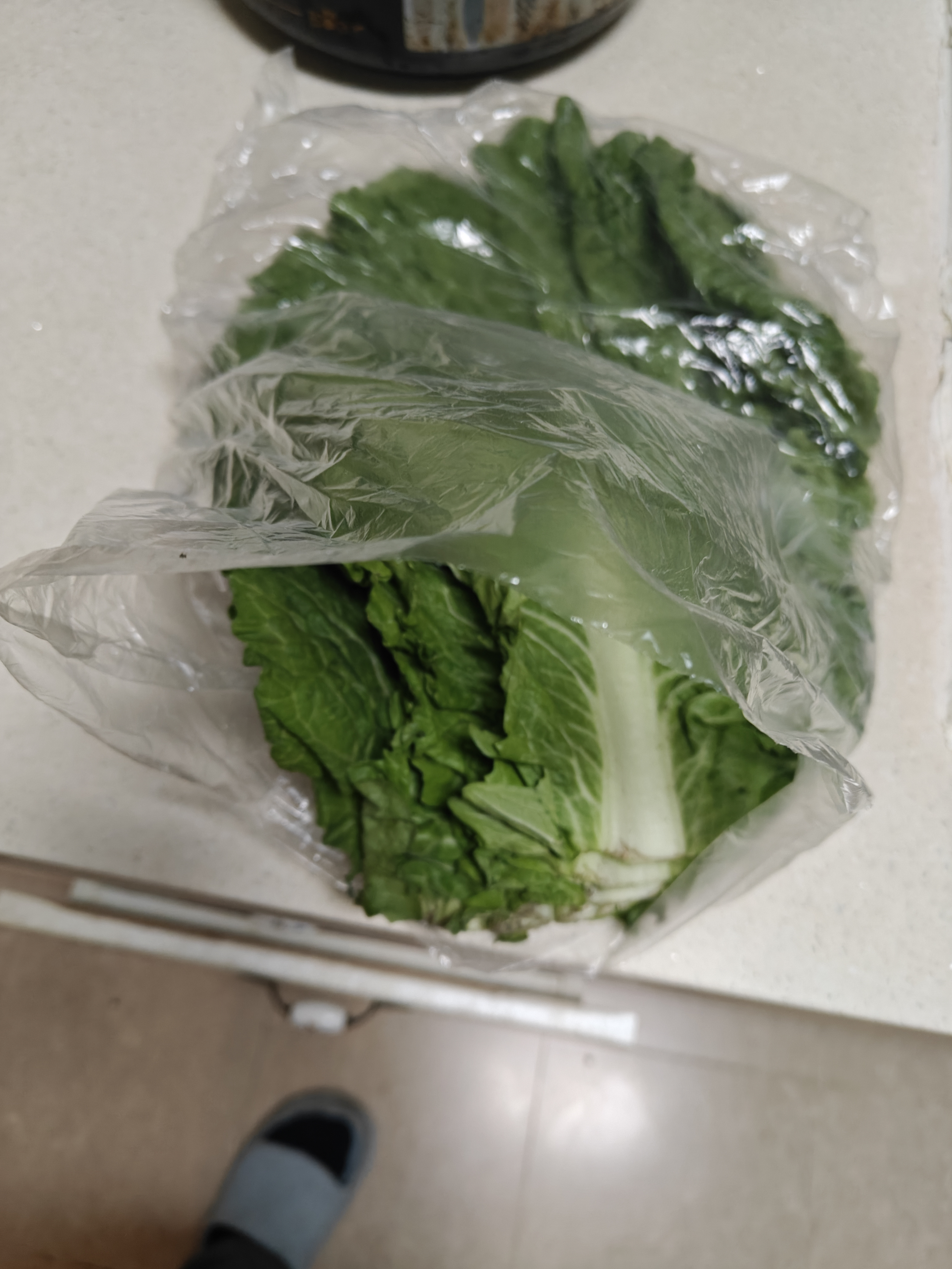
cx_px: 476
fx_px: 880
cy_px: 634
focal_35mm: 24
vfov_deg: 71.6
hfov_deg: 56.8
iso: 400
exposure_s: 1/87
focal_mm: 5.59
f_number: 1.8
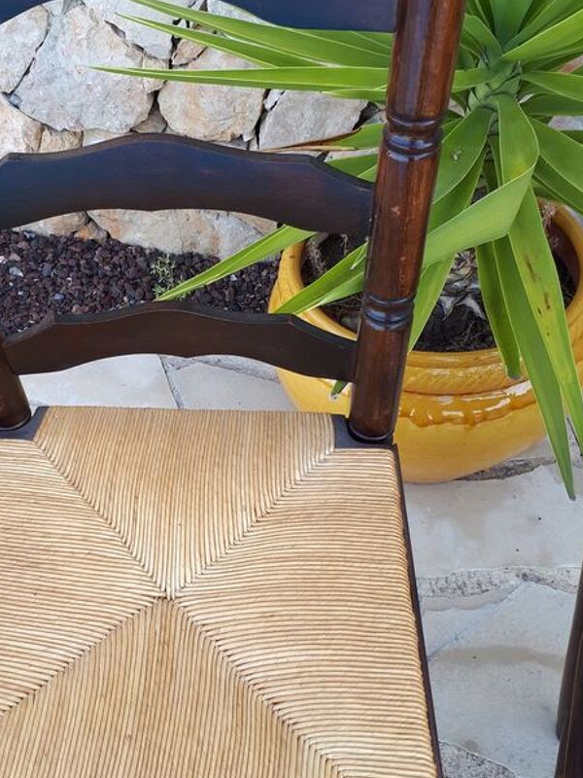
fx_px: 1011
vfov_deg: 42.1
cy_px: 378
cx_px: 189
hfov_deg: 31.9
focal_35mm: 45
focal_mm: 3.6
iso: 40
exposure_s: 1/112
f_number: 1.9
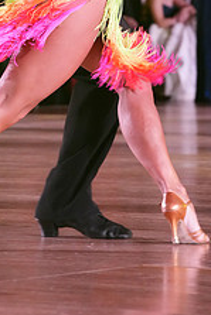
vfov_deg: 6.0
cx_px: -2
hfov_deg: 4.0
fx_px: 2993
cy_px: -90
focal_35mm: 341
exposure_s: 1/250
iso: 5000
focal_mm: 131
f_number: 5.6
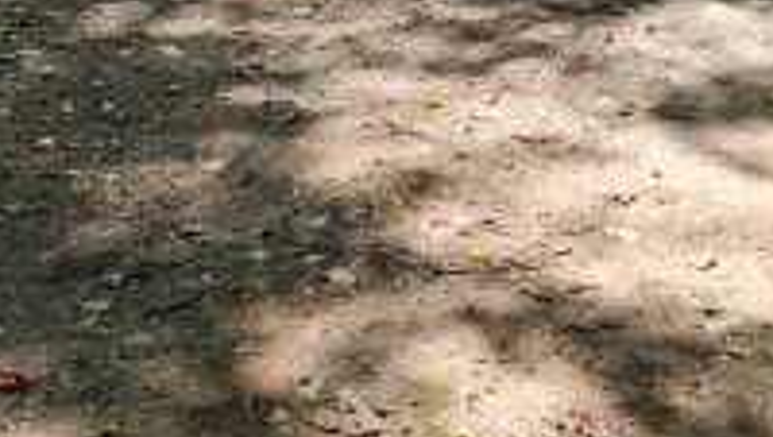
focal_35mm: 80
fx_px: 1642
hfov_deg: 26.4
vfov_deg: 15.1
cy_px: 329
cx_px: 510
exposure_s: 1/180
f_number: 1.8
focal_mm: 5.4
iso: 20
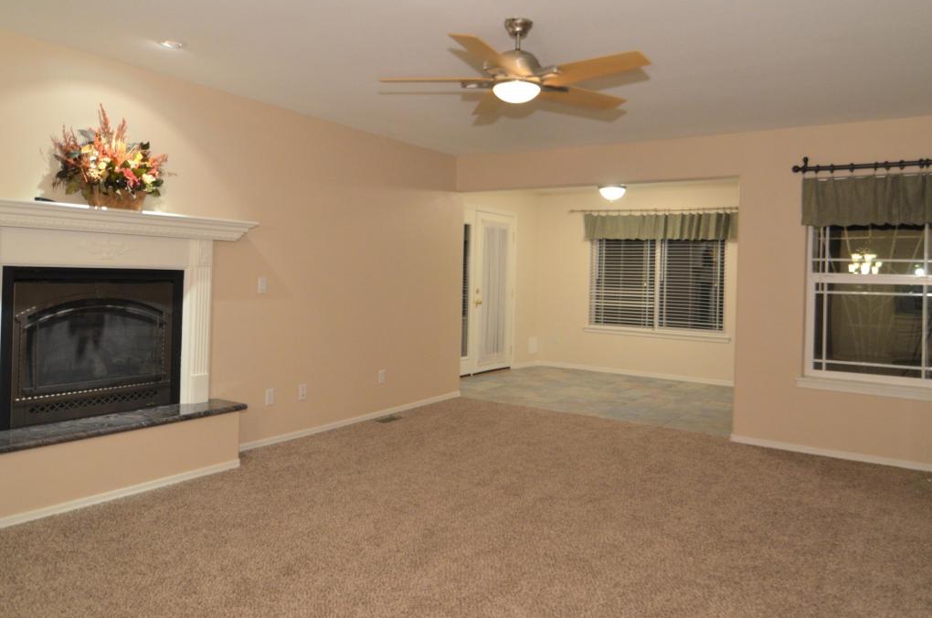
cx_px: 471
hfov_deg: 70.4
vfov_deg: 50.0
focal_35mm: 26
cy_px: 271
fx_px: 661
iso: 800
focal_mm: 15
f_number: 4
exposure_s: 1/60
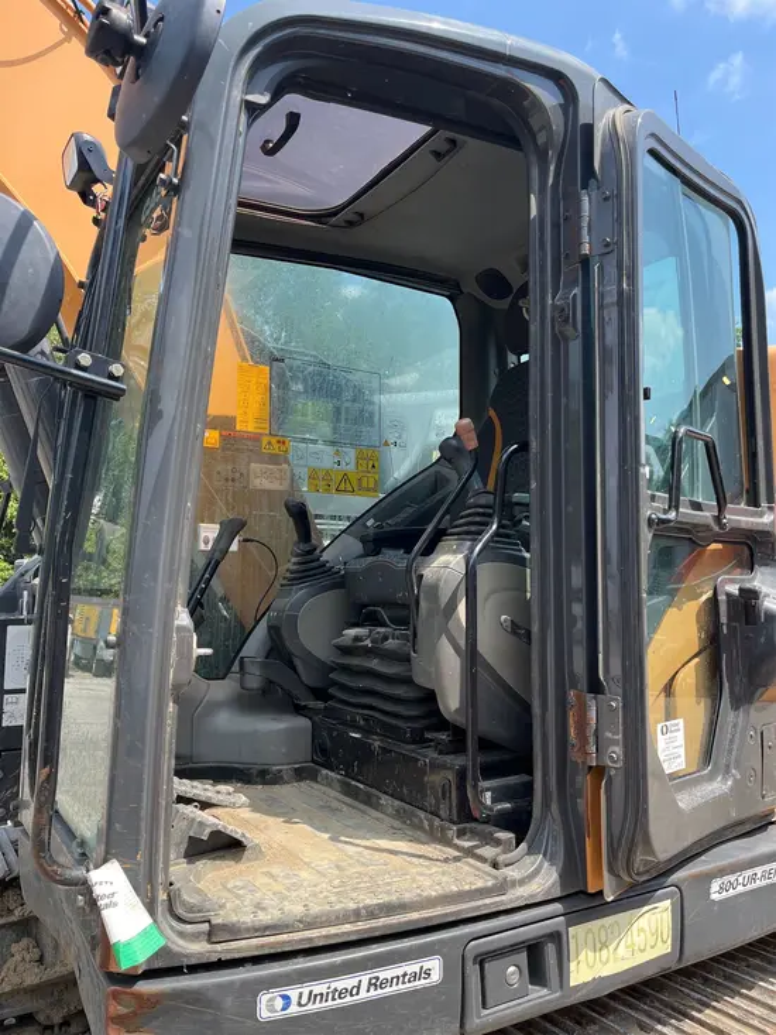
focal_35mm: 26
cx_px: 388
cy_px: 518
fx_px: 777
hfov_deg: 53.1
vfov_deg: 67.3
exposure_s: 1/1151
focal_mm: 5.1
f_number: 1.6
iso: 50
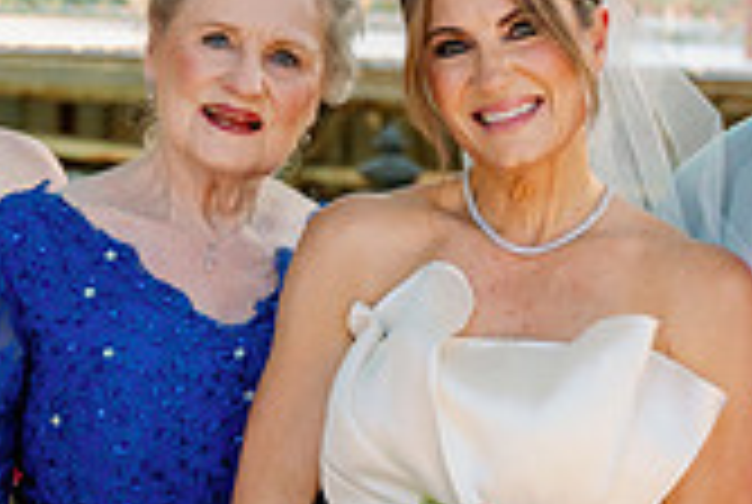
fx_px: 3641
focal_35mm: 174
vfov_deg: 7.9
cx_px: 421
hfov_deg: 11.8
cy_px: 424
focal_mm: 47
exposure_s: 1/320
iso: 500
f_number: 3.5
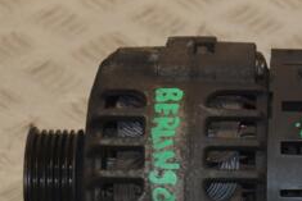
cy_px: 198
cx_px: 221
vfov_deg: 6.9
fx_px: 1670
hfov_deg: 10.3
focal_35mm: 199
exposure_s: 1/200
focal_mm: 52
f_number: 5
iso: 800
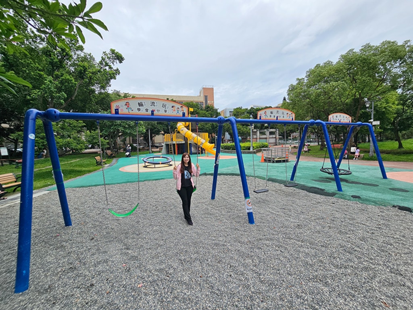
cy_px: 155
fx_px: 155
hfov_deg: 106.2
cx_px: 206
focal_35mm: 13
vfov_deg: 89.9
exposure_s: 1/2851
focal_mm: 2.2
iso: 50
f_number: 2.2
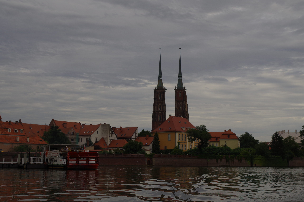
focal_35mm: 52
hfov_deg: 38.3
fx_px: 438
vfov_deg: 25.9
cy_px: 101
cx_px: 152
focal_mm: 35
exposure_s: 1/1000
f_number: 5.6
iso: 200
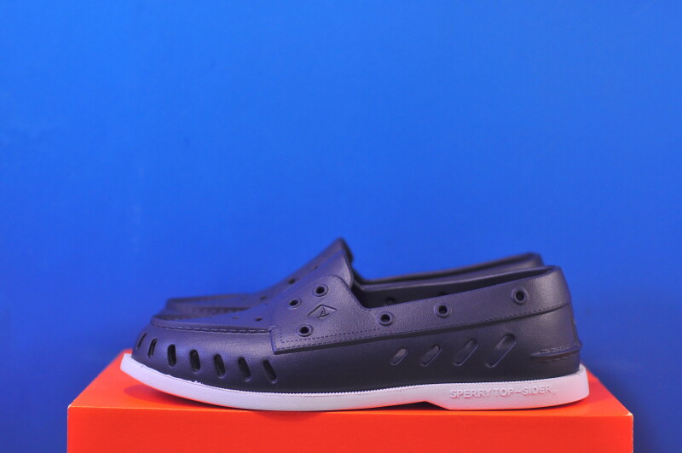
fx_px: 1419
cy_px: 226
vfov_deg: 18.1
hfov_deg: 27.0
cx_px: 341
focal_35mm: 75
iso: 250
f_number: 2.5
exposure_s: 1/320
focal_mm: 50
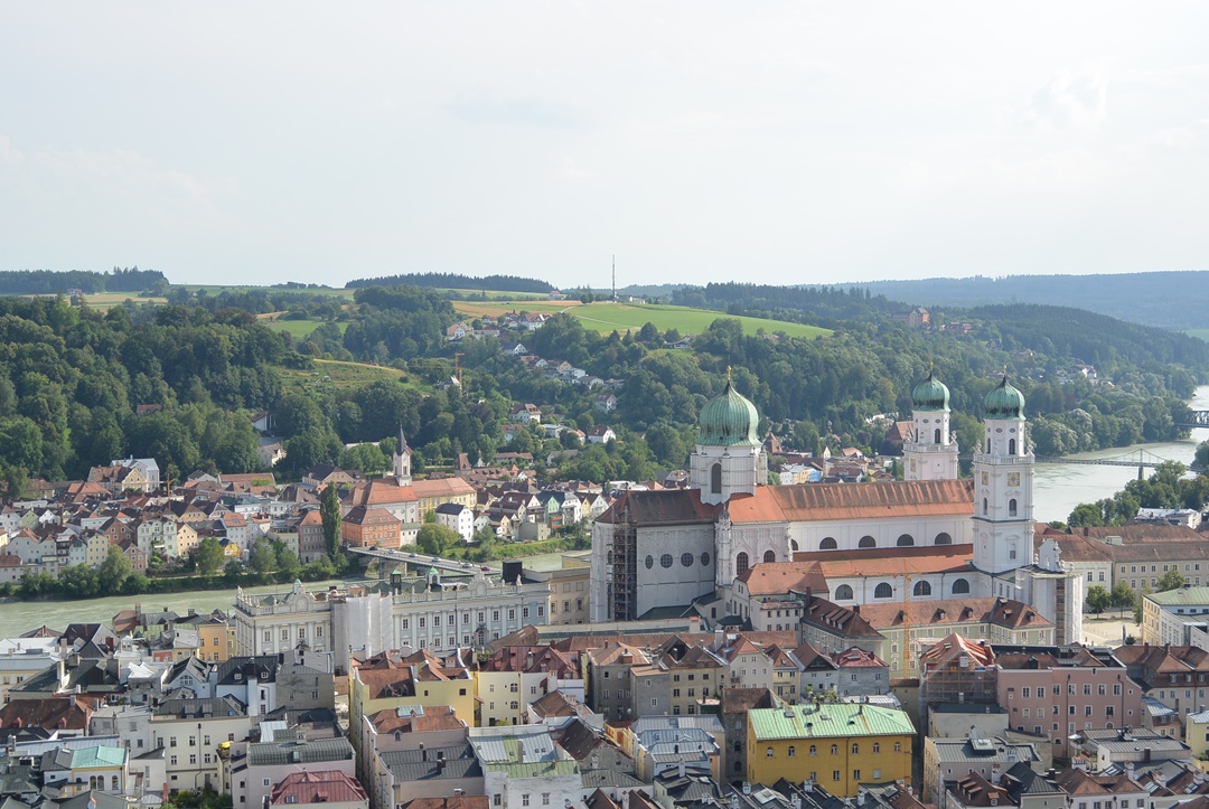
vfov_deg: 24.7
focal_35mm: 55
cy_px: 404
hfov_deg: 36.2
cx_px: 604
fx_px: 1849
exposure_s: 1/500
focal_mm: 20.5
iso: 100
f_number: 4.8
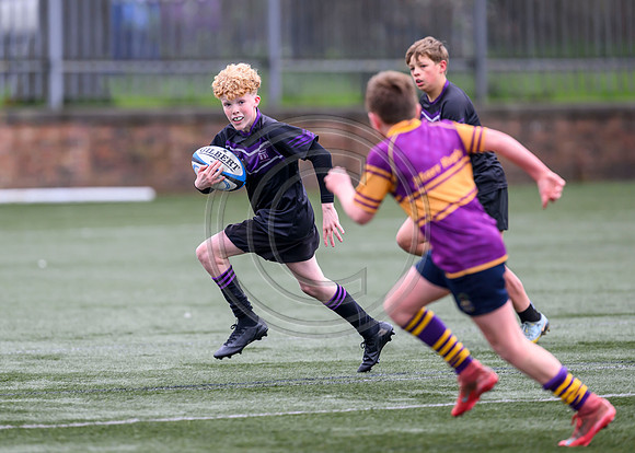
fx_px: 8625
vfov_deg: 3.0
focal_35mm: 478
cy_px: 211
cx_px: 306
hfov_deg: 4.2
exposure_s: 1/1600
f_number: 3.5
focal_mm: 400
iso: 800
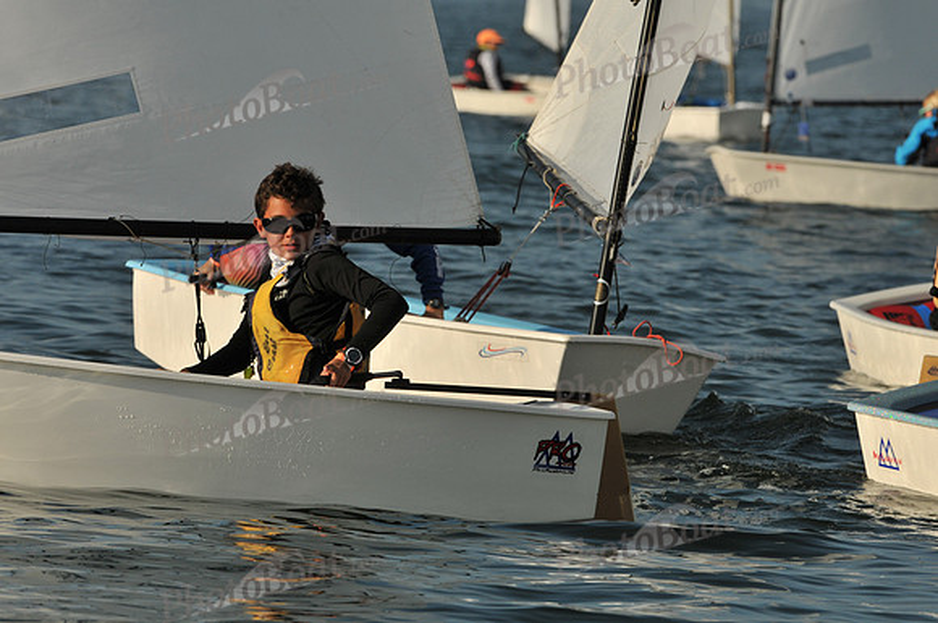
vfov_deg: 2.9
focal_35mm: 465
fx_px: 12099
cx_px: 469
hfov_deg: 4.4
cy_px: 312
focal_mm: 310
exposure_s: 1/800
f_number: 10
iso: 200
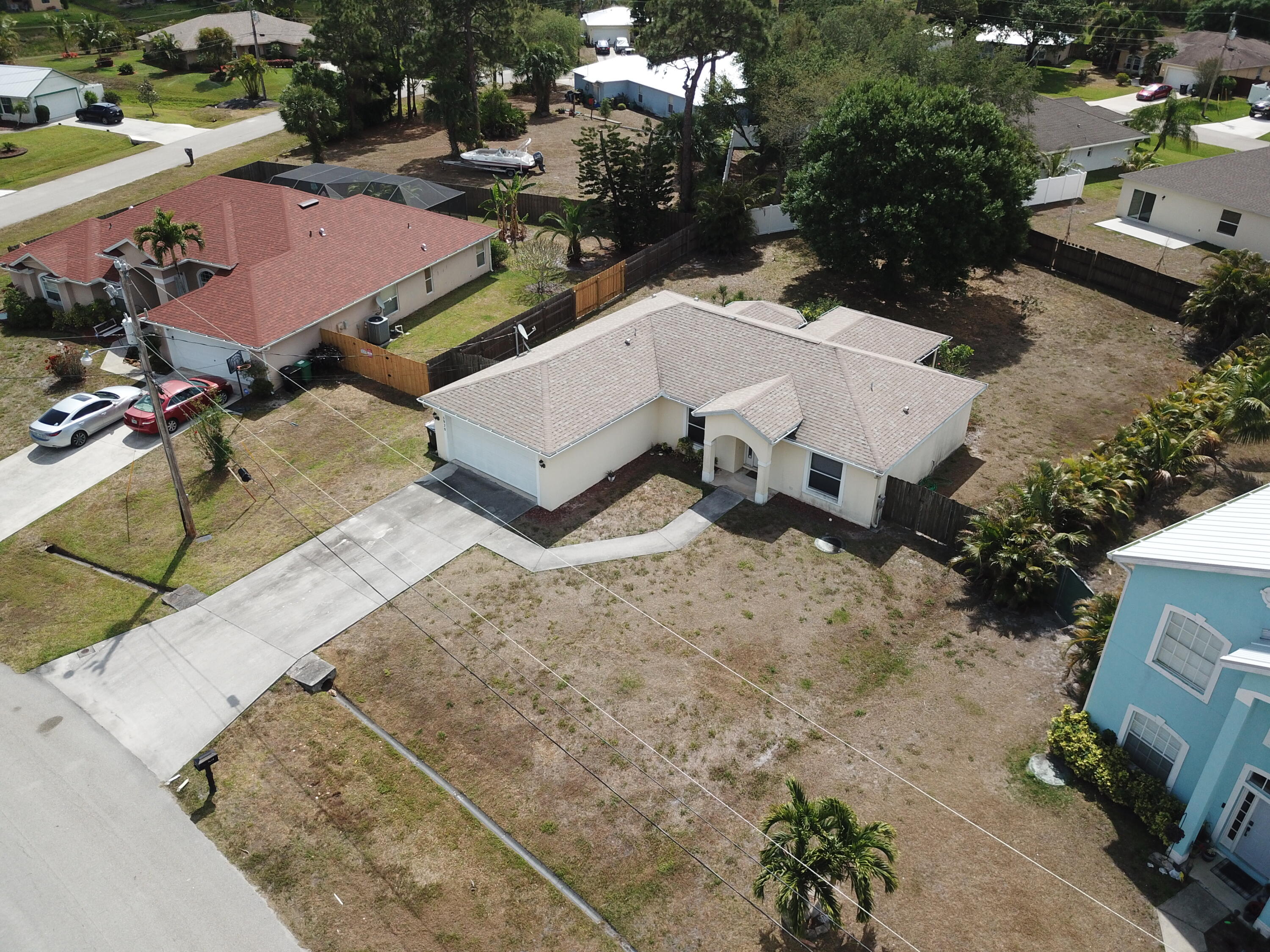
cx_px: 635
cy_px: 476
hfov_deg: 67.3
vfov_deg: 53.1
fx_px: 954
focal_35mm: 26
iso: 100
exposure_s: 1/1241
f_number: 2.2
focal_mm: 4.73
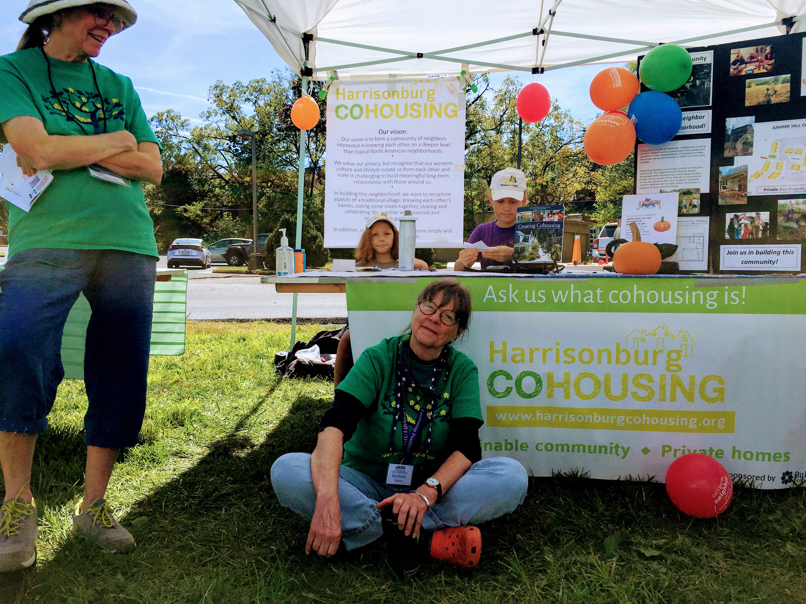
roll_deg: +0.1
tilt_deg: -3.1
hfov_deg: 61.7
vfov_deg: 48.2
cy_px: 302
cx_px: 403
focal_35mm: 29
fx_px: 675
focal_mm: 4.15
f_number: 2.2
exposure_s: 1/2198
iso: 25
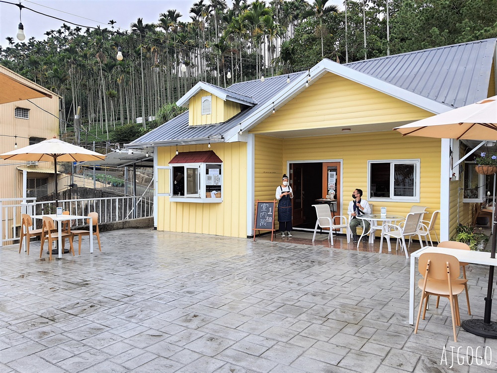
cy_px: 186
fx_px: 373
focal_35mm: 26
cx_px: 248
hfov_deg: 67.3
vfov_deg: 53.1
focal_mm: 4.32
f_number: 1.7
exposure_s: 1/1248
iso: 50
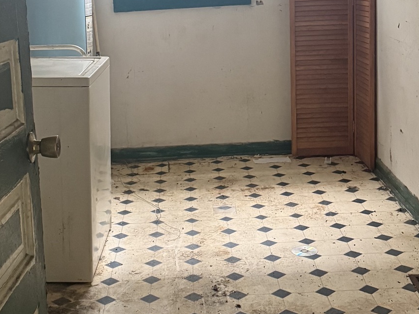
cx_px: 185
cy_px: 73
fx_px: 787
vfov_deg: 22.3
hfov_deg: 29.8
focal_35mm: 65
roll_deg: +2.2
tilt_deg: -9.1
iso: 800
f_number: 1.78
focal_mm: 6.76
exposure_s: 1/41
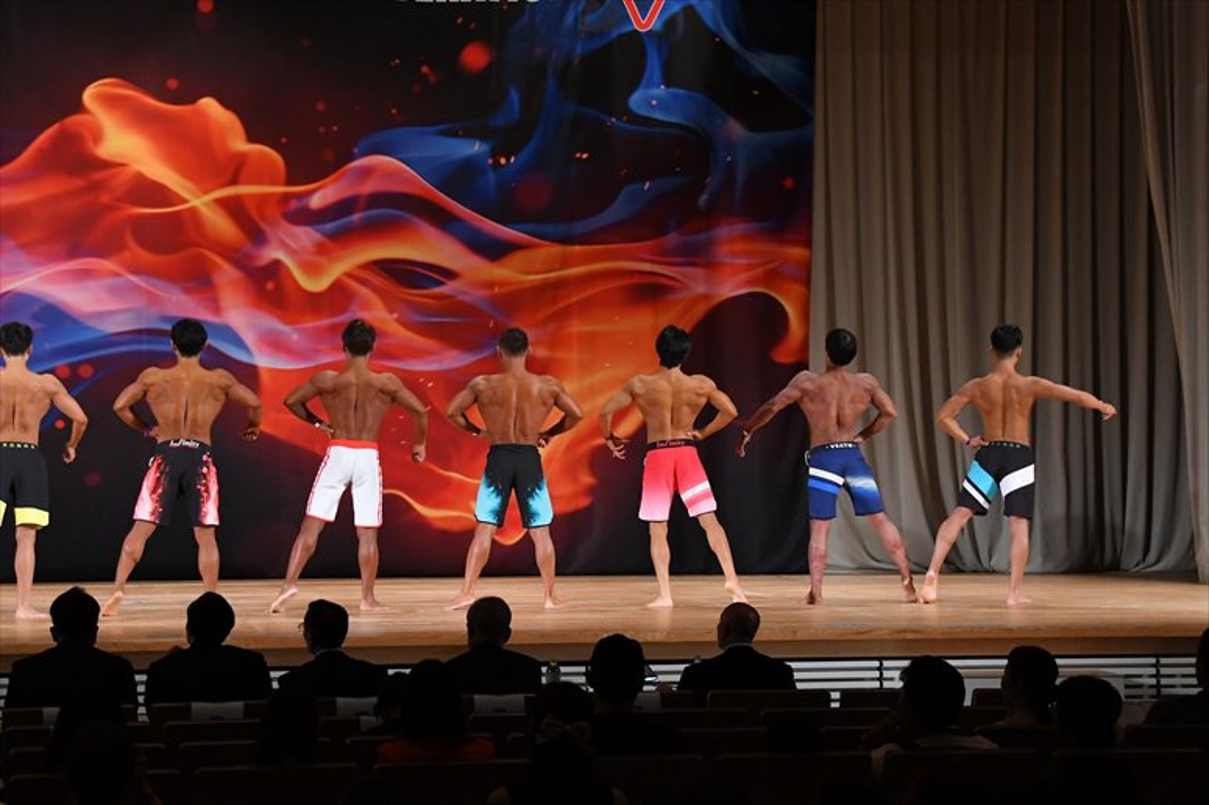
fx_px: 3424
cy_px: 402
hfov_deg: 20.0
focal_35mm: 102
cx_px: 604
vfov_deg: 13.4
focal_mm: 68
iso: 3200
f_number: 5.6
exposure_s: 1/400
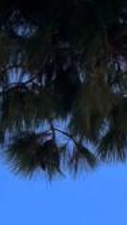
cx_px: -54
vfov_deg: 16.5
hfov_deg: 10.8
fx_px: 649
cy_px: 398
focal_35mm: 109
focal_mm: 5.1
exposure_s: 1/1695
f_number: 1.6
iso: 50
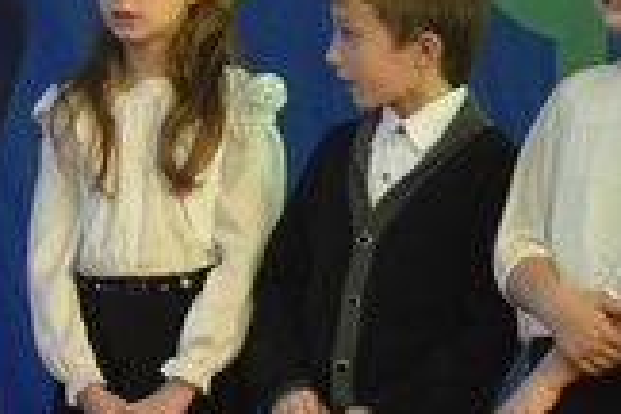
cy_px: 119
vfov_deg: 4.4
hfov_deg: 6.6
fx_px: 5364
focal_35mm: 311
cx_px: 288
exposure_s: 1/50
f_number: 4.8
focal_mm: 42
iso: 400
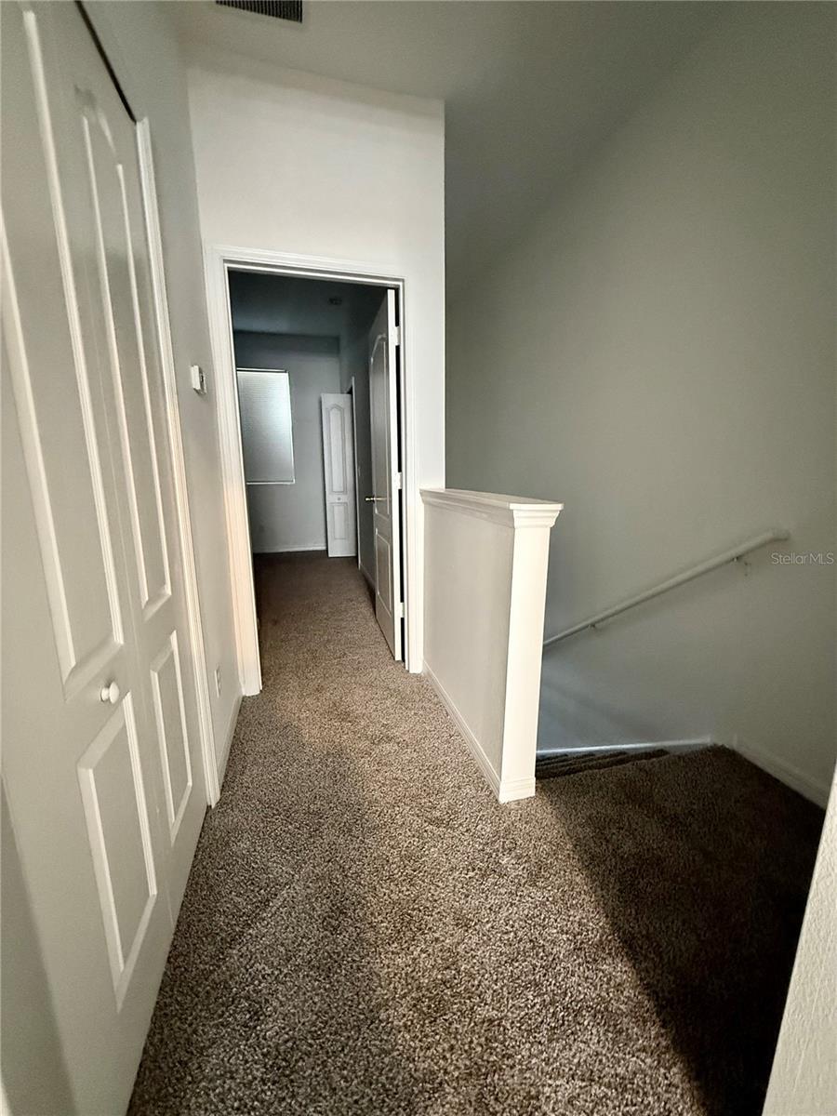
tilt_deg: -10.8
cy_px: 558
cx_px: 418
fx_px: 451
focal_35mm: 14
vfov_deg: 102.1
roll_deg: +0.5
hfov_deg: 85.7
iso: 800
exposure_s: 1/60
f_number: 2.2
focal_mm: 2.22
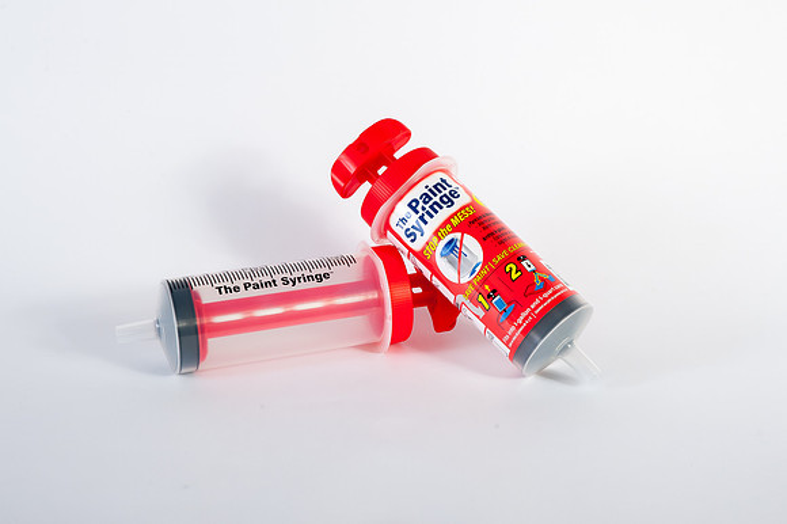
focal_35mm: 74
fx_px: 1617
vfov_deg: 18.4
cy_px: 251
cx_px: 412
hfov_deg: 27.3
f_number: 14
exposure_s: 1/160
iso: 400
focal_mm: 65
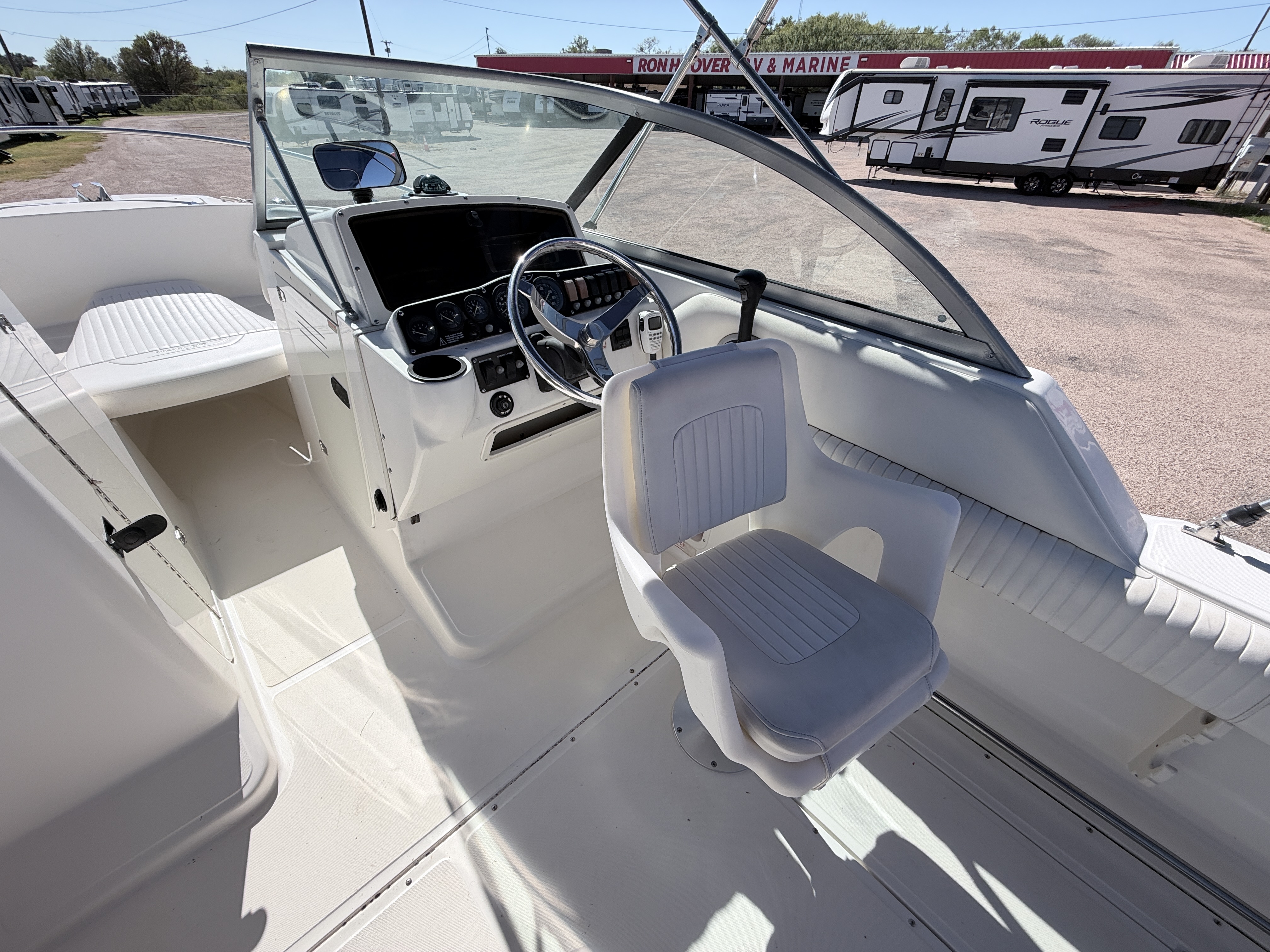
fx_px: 514
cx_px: 635
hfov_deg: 102.1
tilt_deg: -34.0
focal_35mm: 14
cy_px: 476
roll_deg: -1.2
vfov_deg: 85.7
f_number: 2.2
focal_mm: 2.22
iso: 25
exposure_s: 1/1145
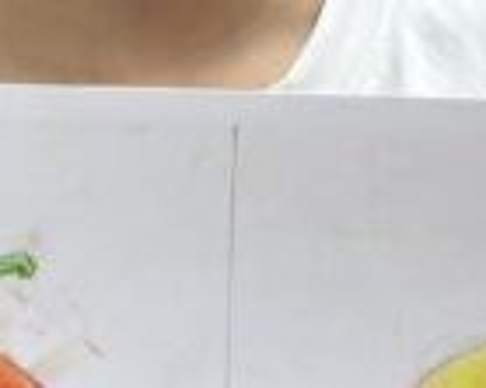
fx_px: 2429
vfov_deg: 9.0
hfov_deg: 11.4
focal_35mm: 169
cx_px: 192
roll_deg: +1.1
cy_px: -98
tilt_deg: -15.6
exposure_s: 1/100
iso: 50
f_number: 1.78
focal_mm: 6.76
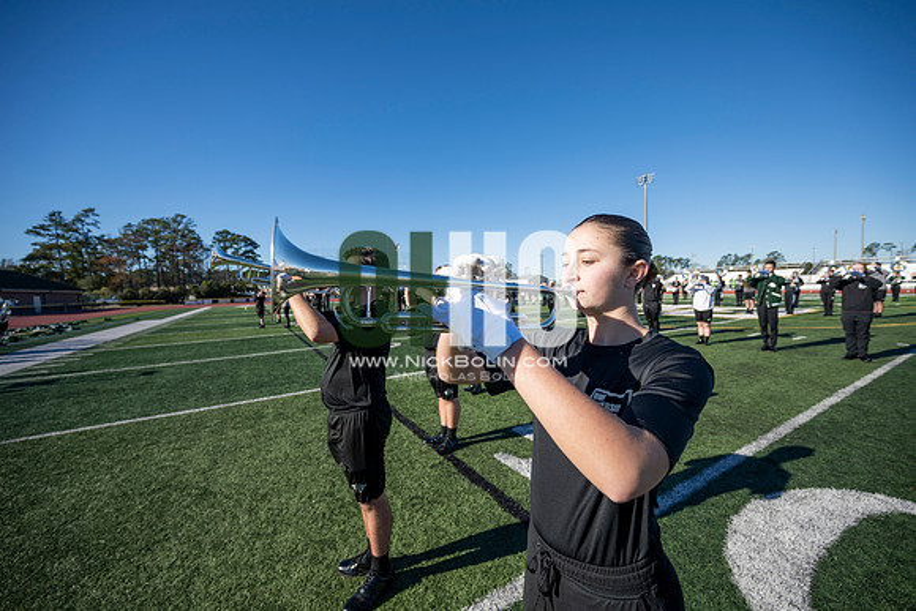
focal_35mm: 14
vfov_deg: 81.2
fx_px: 356
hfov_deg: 104.2
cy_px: 306
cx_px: 458
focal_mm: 14
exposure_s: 1/2000
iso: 160
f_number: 4
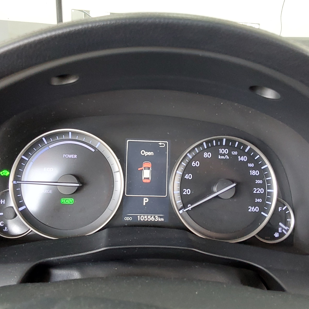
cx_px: 148
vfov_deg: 48.4
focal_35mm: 34
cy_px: 157
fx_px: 343
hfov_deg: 48.4
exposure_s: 1/40
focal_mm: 2.91
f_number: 1.9
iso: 320
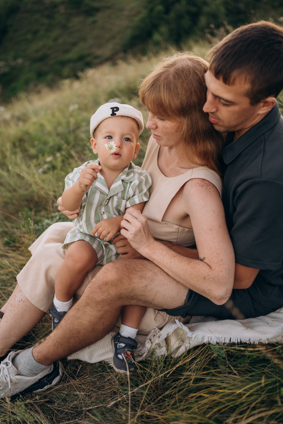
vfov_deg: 54.4
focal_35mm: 35
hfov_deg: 37.9
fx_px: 413
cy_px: 212
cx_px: 142
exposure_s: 1/200
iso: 100
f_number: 2
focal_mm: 35
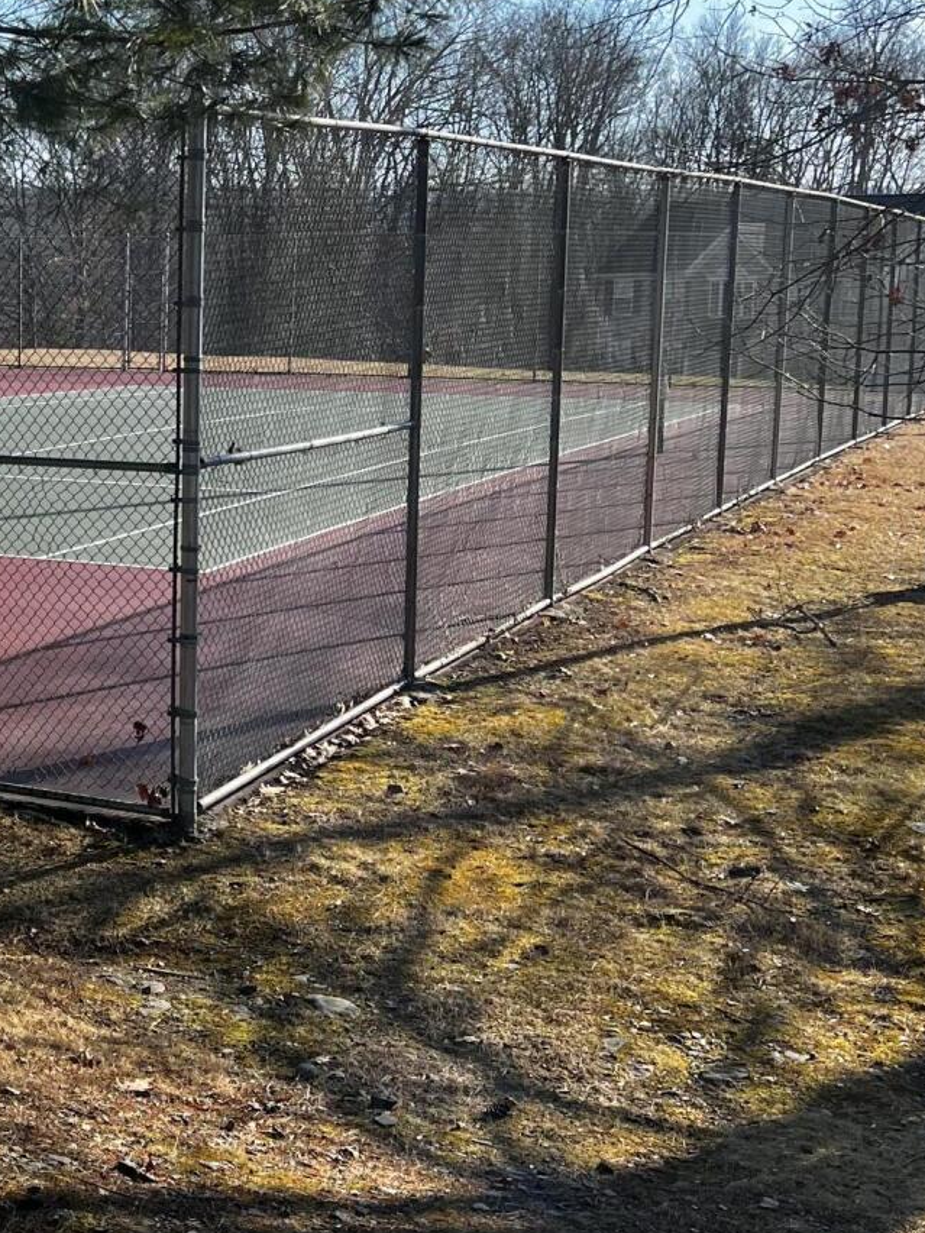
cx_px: -110
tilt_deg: -7.3
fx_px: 2173
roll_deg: -0.4
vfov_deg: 31.6
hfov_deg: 22.6
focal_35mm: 61
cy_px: 501
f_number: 1.5
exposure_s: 1/1377
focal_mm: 5.7
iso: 50
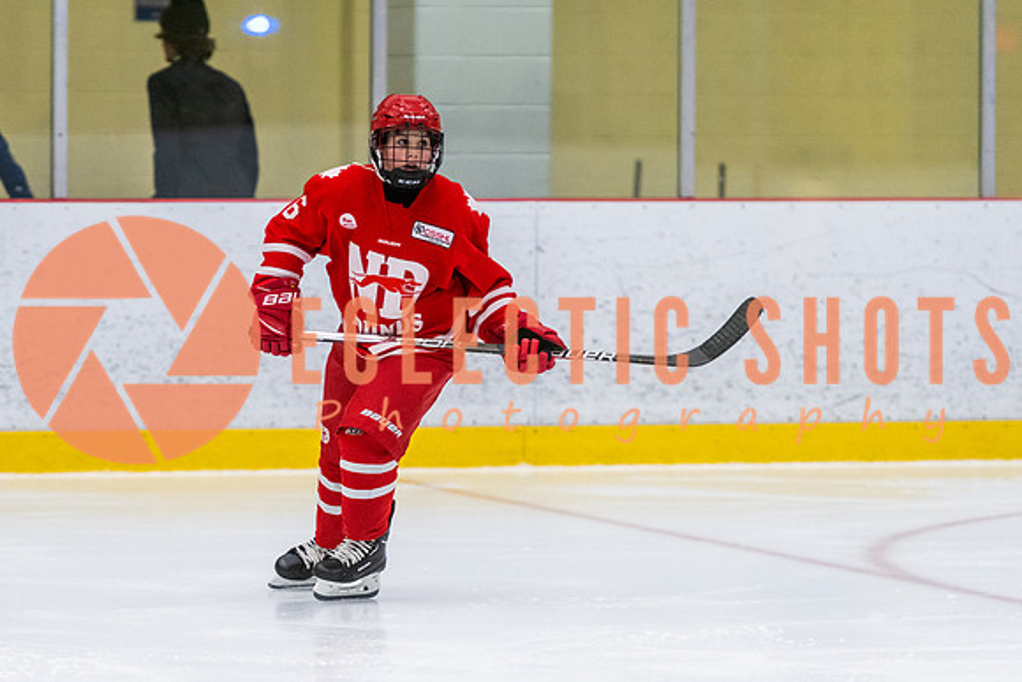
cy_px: 400
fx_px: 7273
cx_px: 394
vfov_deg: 5.4
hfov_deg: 8.0
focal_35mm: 256
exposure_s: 1/640
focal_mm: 175
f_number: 3.2
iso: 3200
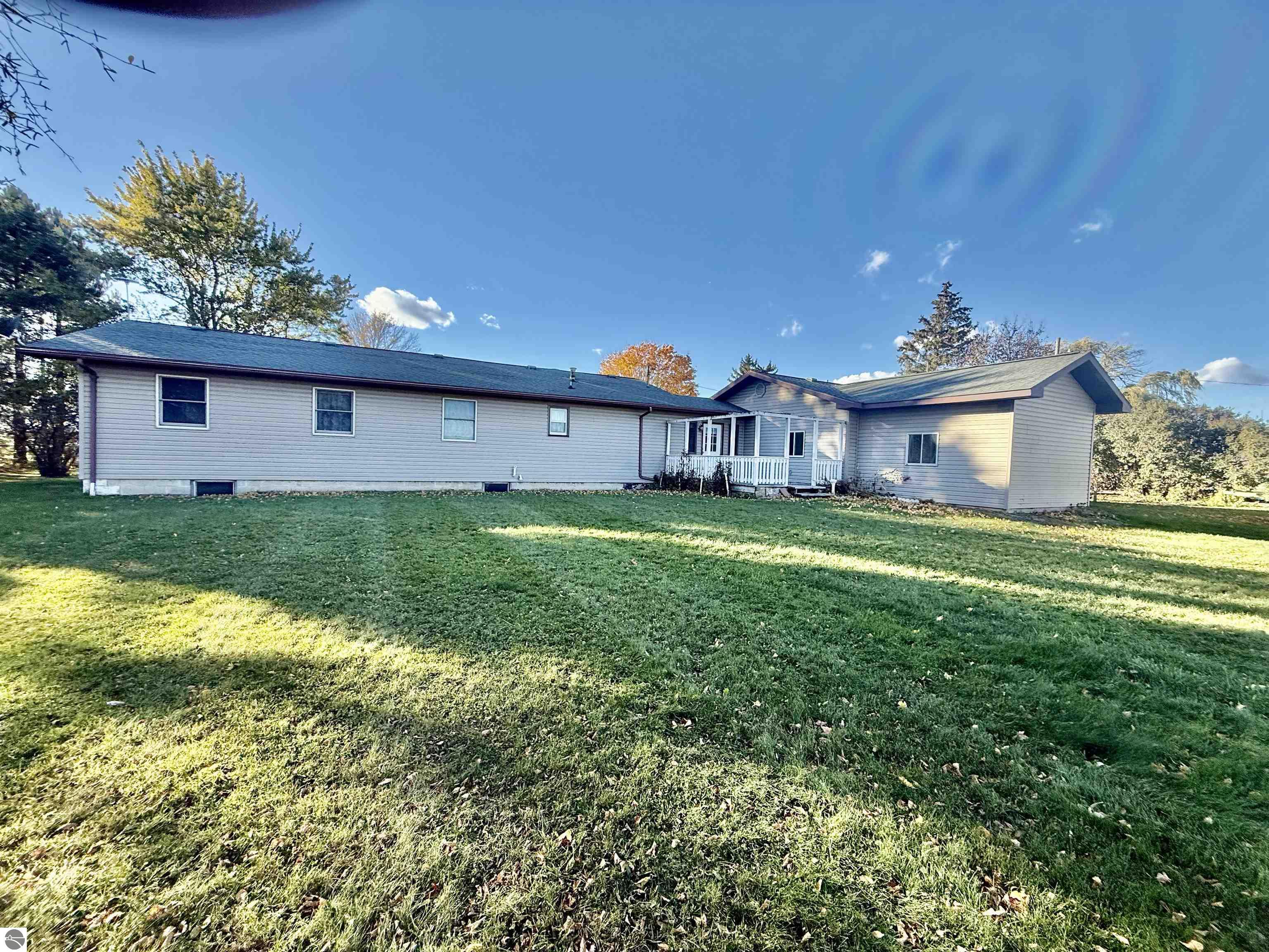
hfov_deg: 102.1
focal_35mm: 14
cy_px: 476
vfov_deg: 85.7
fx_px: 513
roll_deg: -2.5
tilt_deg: -0.1
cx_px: 634
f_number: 2.2
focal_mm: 2.22
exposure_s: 1/607
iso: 50
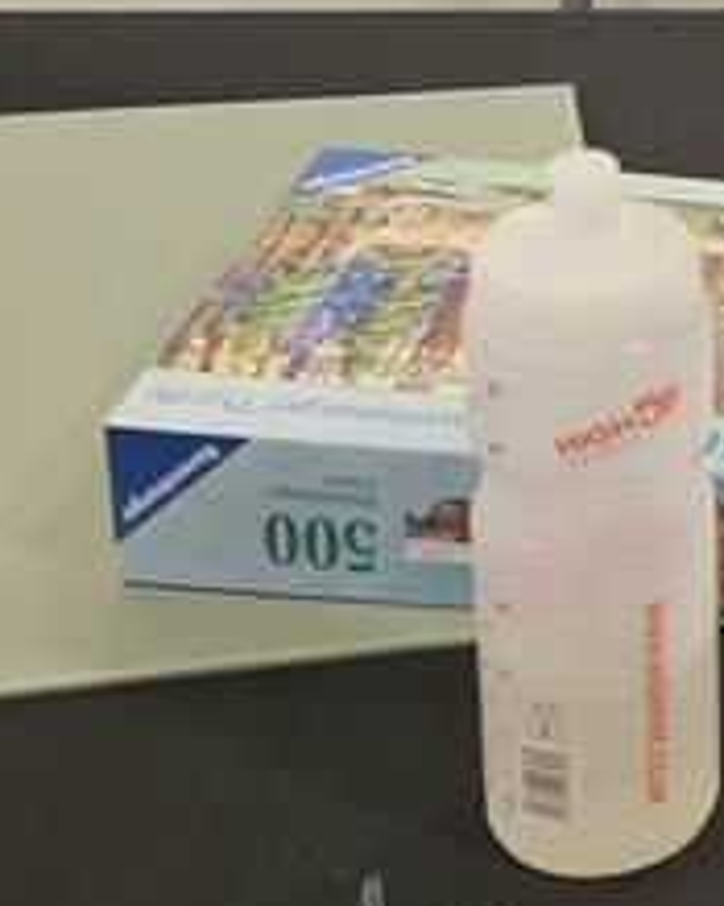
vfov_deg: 16.2
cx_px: 1746
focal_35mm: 118
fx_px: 3163
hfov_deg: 11.0
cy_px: 141
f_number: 1.8
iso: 200
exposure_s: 1/180
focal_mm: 5.4
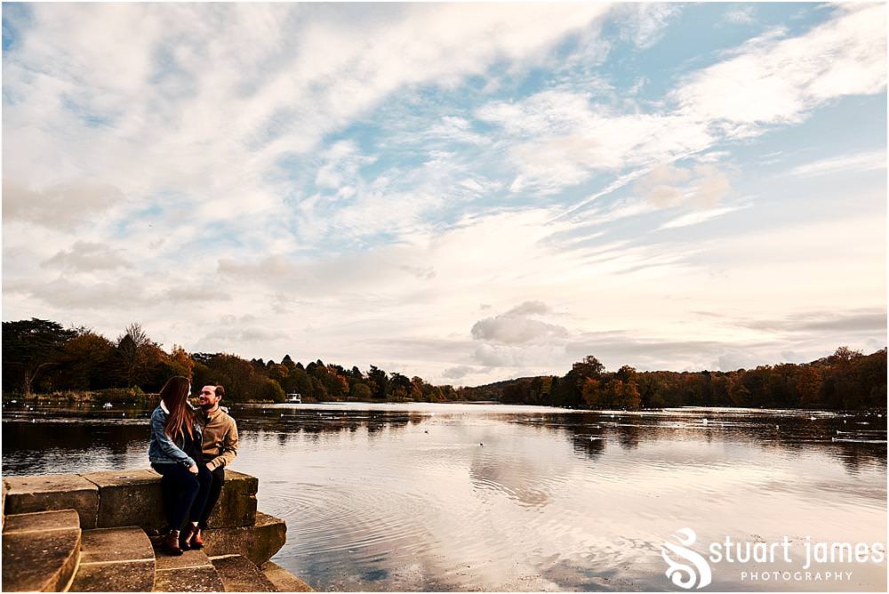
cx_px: 444
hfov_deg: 73.7
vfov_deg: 53.2
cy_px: 297
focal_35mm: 24
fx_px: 593
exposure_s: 1/2000
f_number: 2.5
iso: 400
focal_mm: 16
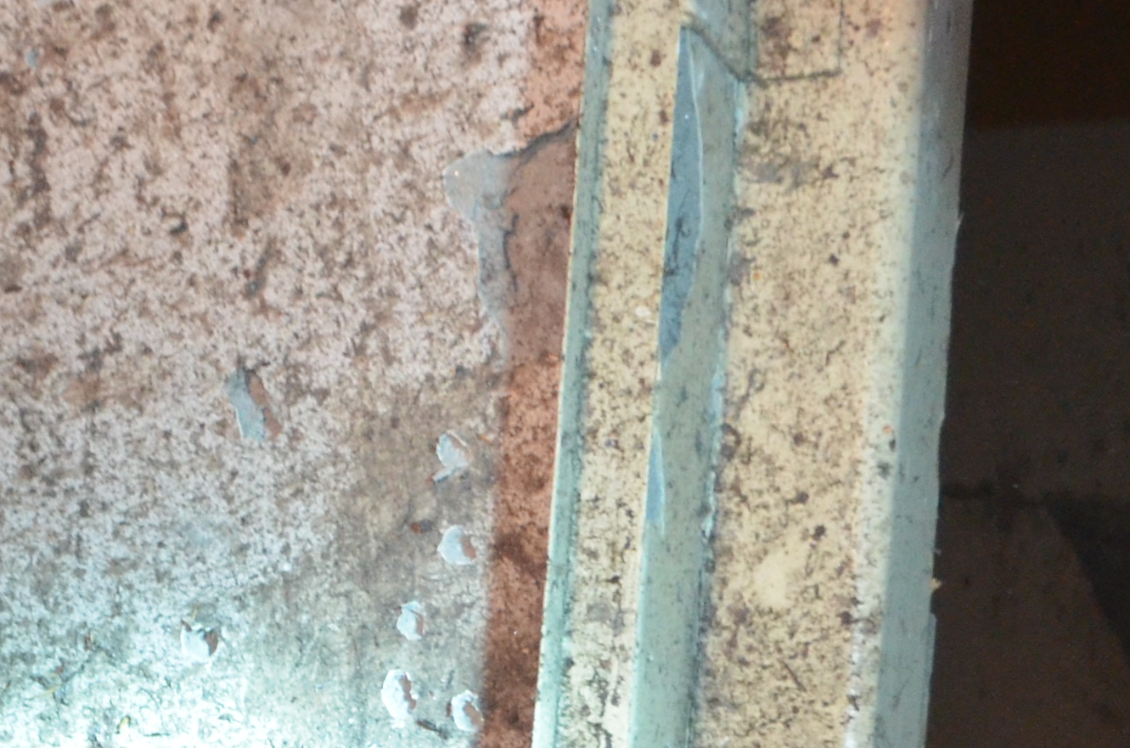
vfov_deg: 12.7
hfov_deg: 19.4
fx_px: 3132
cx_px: -188
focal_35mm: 100
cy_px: 1220
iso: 1600
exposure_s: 1/60
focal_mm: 18
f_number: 3.5
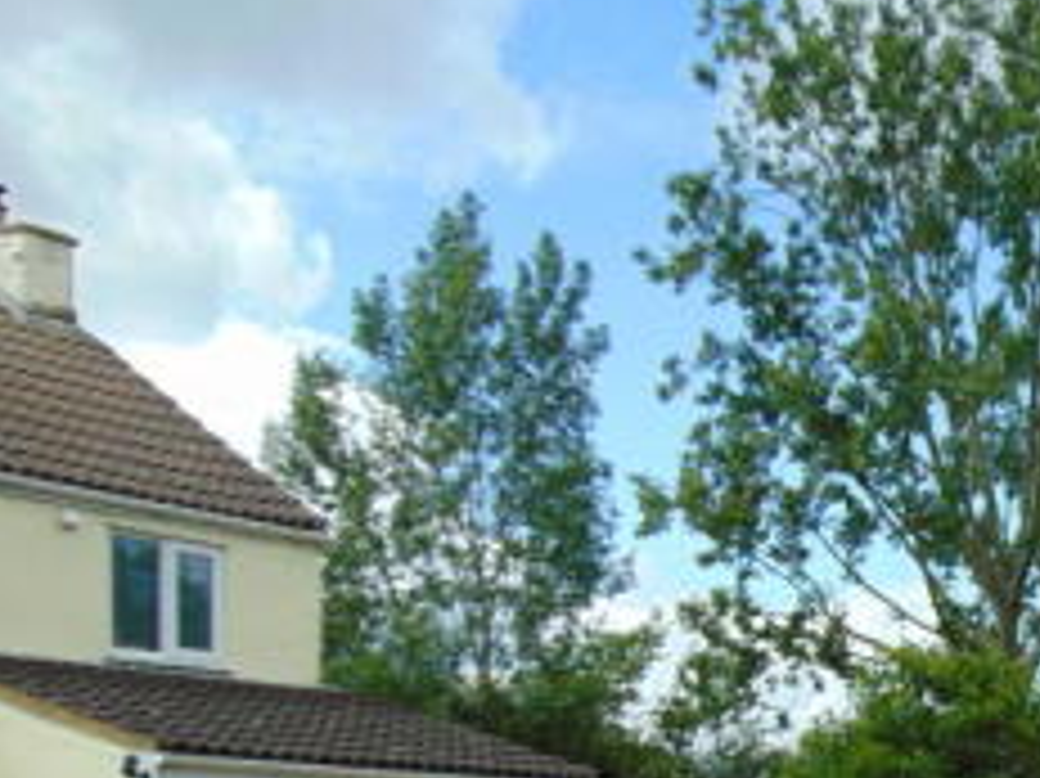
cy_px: 839
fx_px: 1892
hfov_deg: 28.5
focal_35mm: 63
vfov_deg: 22.1
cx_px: 1087
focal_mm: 4.5
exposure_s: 1/500
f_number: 3
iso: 80
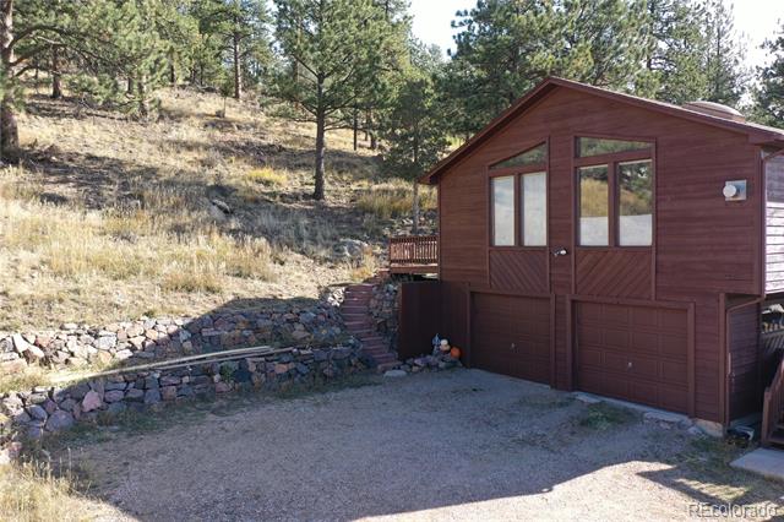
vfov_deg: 46.4
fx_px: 609
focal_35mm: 28
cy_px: 261
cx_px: 392
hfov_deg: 65.5
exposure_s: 1/160
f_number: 4.5
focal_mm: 10.26
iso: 100
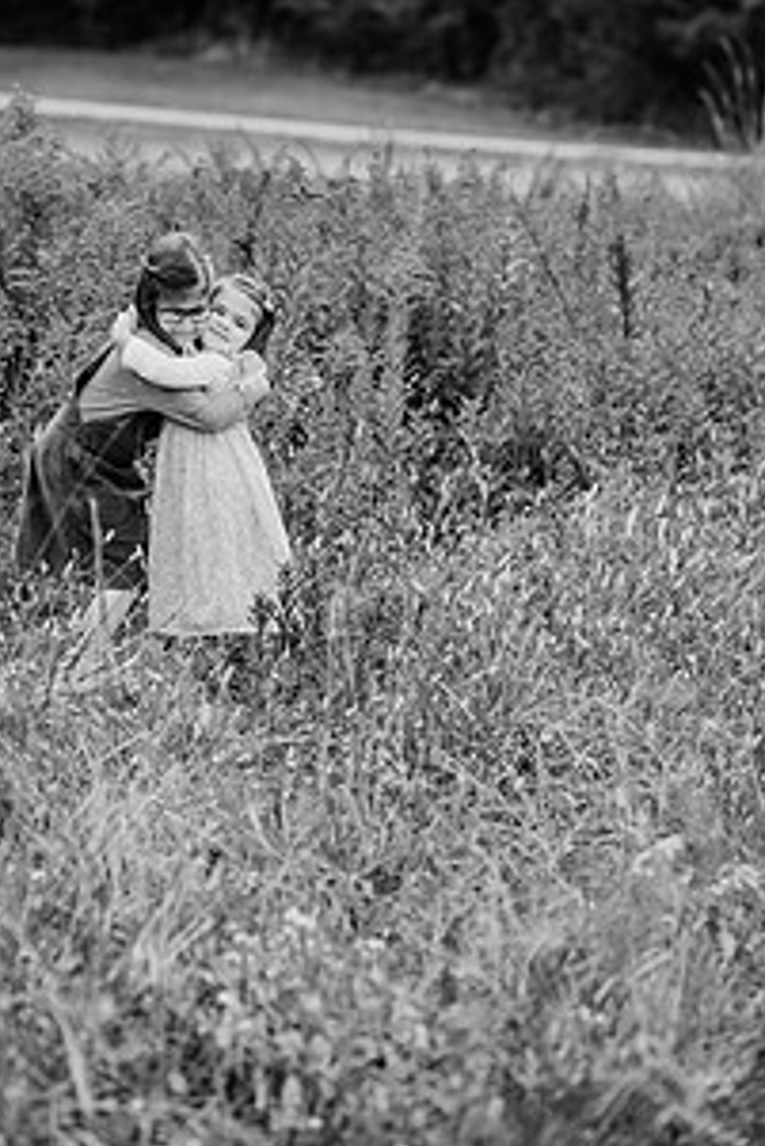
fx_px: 4043
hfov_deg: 10.8
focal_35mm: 127
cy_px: 297
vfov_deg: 16.1
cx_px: 225
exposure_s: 1/1000
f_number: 2.5
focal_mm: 85
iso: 160
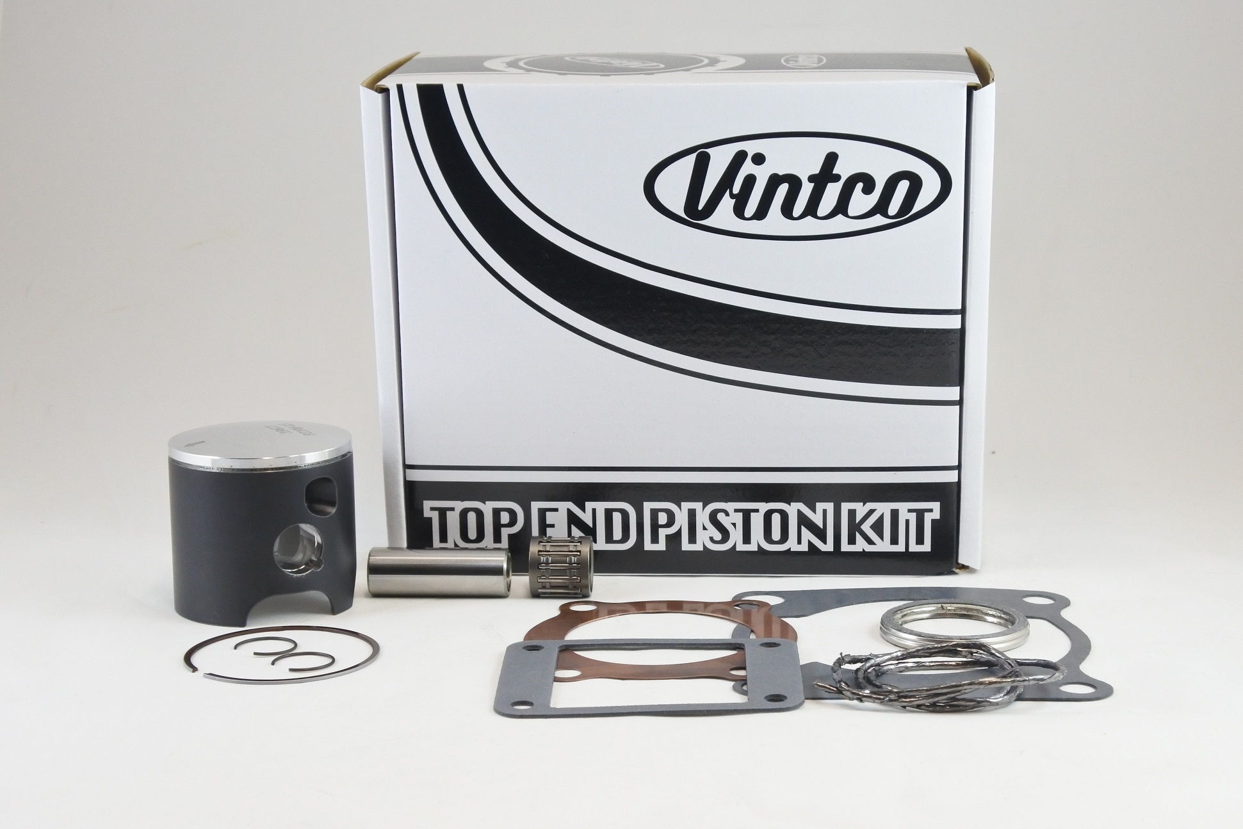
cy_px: 414
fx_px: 1968
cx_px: 622
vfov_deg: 23.8
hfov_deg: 35.0
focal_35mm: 57
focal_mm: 21.4
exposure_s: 1/125
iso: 640
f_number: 4.8
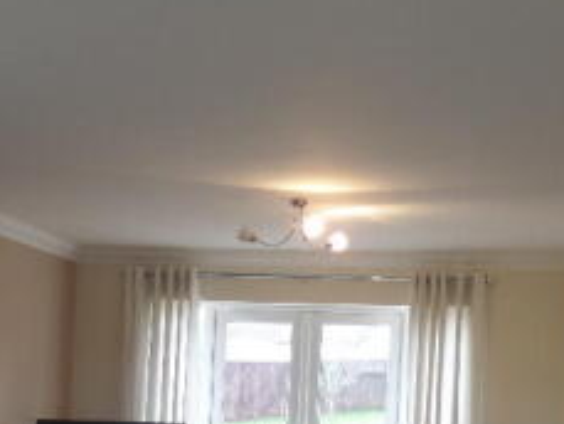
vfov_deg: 23.0
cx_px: 203
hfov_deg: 31.5
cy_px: 428
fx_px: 994
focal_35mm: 61
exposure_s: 1/30
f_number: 3.2
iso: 160
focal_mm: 4
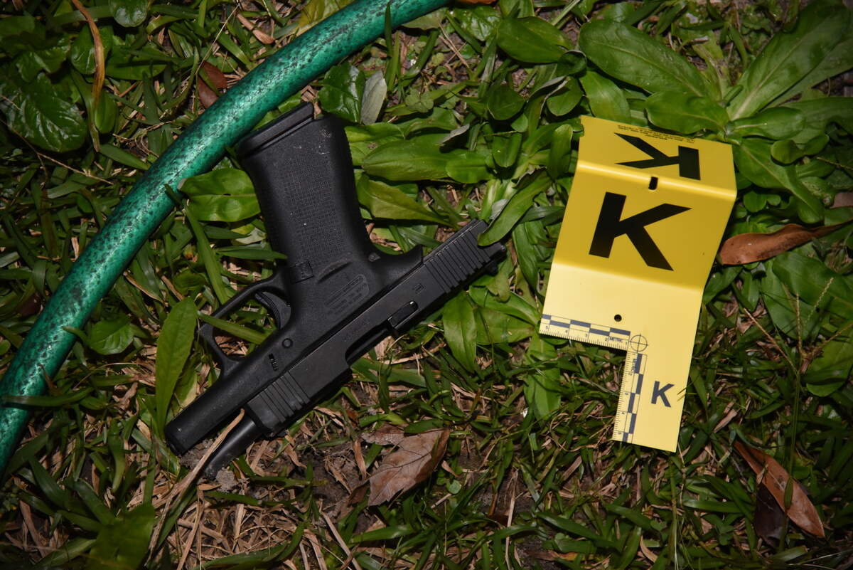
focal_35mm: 105
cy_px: 285
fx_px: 2489
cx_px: 426
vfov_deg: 13.1
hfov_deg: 19.4
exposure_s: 1/60
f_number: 4
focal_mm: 105
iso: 3200
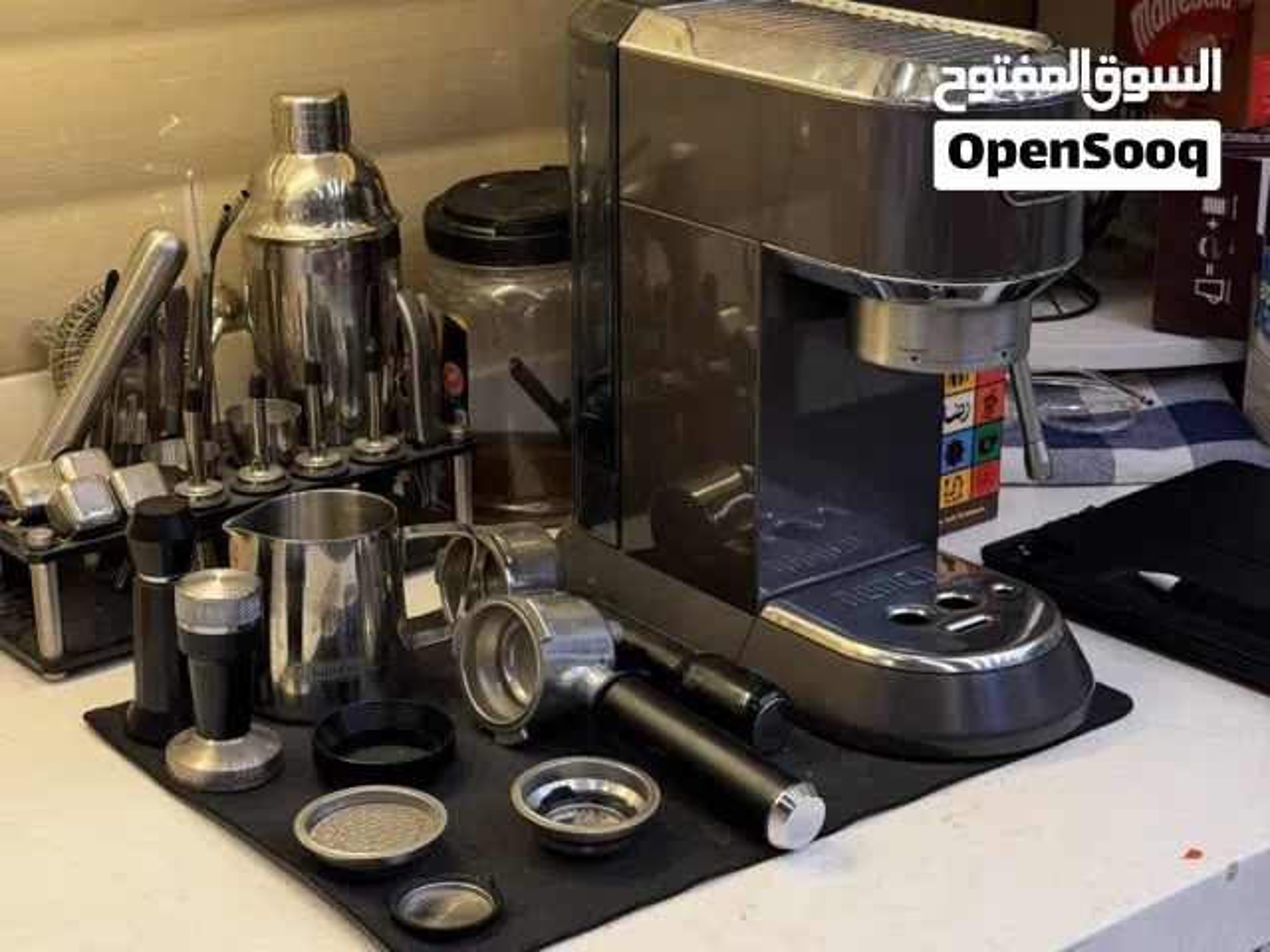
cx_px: 635
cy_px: 476
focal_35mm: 48
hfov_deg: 39.7
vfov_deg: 30.3
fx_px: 1761
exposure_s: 1/50
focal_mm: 6.76
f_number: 1.78
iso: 100
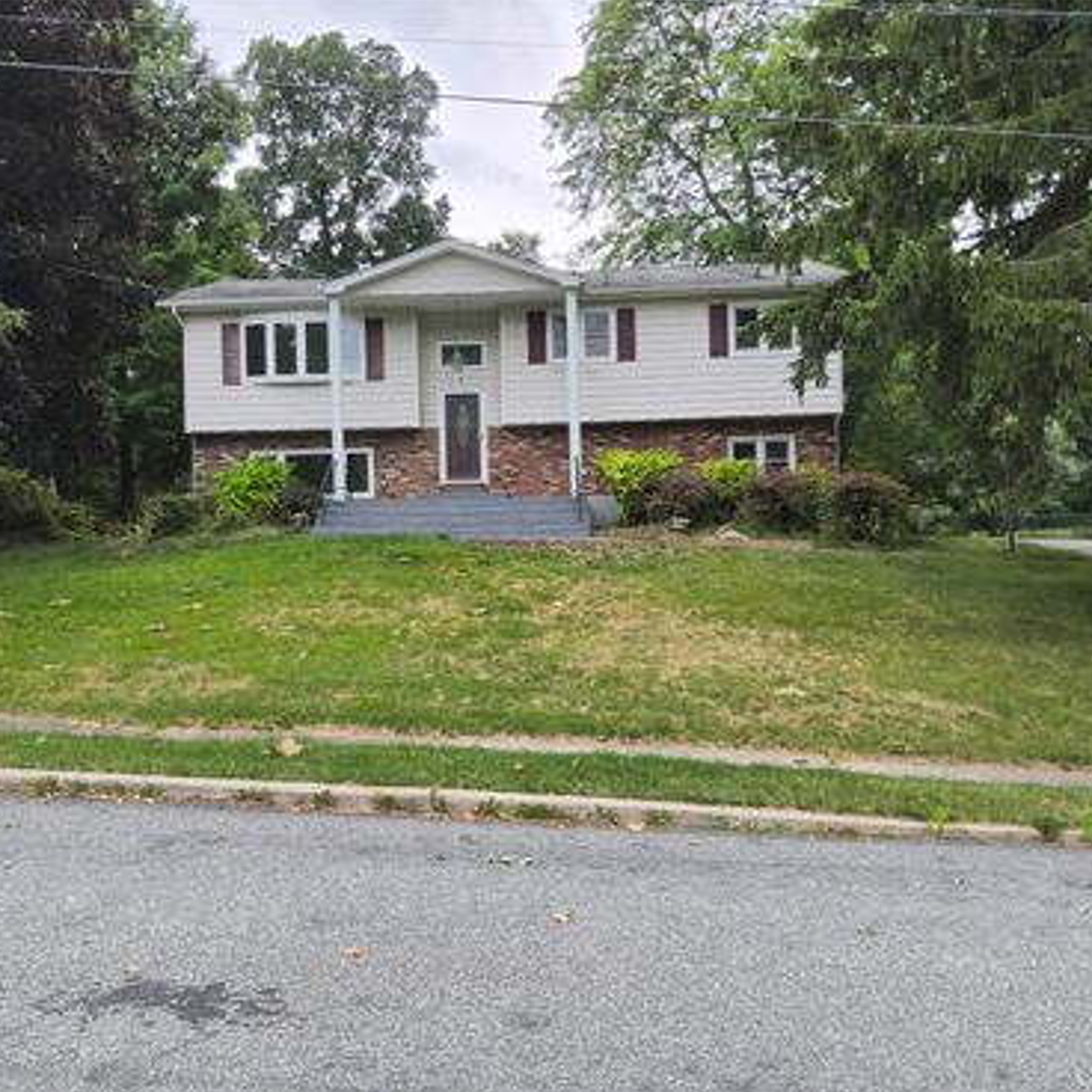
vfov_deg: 54.0
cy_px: 553
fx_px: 1071
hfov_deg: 53.9
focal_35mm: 30
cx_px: 481
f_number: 2
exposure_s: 1/533
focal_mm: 3.08
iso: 32
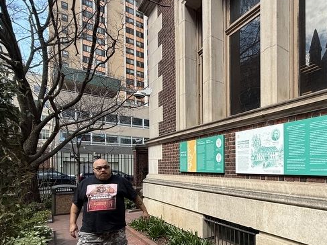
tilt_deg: +1.9
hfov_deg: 69.0
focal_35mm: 23
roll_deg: +1.6
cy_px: 170
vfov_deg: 57.1
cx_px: 246
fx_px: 217
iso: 50
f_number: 2.2
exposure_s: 1/779
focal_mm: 2.22
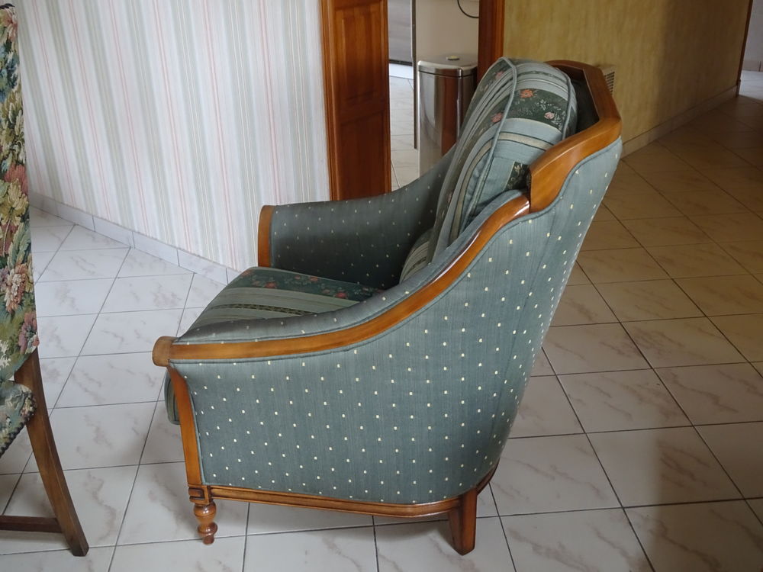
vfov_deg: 39.7
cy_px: 286
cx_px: 382
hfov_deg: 51.4
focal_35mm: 36
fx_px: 794
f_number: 4
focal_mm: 6.17
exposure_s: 1/20
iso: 800
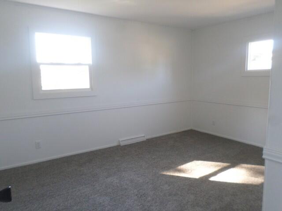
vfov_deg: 54.9
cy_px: 106
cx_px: 141
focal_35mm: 25
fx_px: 204
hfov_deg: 69.4
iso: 160
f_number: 2.5
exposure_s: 1/30
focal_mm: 4.5
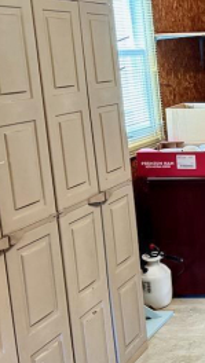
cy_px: 170
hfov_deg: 14.6
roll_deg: +0.6
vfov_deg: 31.9
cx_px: 430
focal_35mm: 66
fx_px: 636
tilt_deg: -10.2
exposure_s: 1/60
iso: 640
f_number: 1.78
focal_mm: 6.76
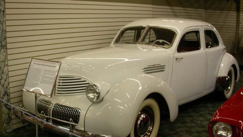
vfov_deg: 26.5
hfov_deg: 45.5
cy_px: 77
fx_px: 290
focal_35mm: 45
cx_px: 117
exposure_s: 1/36.5
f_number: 2.6
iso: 100
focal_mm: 7.85
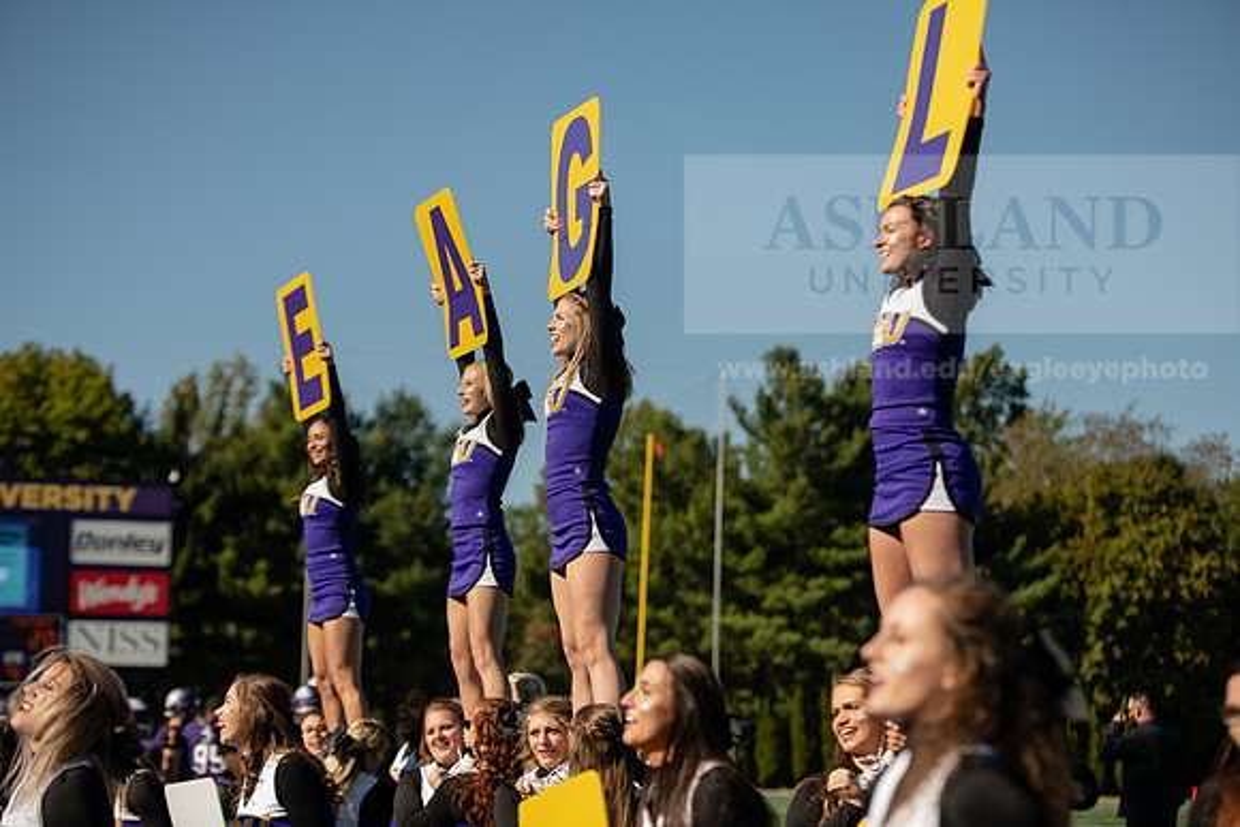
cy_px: 414
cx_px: 620
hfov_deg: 22.6
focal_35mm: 90
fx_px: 3101
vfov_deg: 15.2
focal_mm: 90
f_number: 3.2
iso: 160
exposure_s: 1/2500
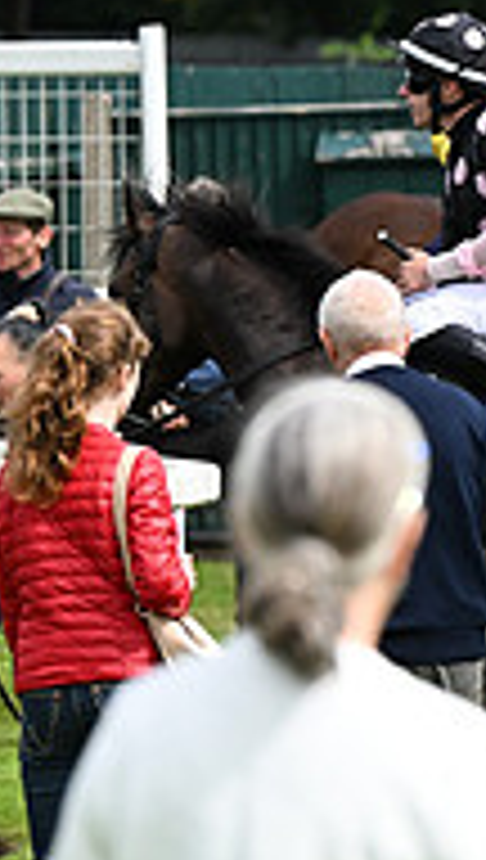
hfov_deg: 1.9
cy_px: 340
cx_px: -657
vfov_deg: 3.4
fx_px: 14490
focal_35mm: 635
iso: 500
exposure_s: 1/2000
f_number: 5.6
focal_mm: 200
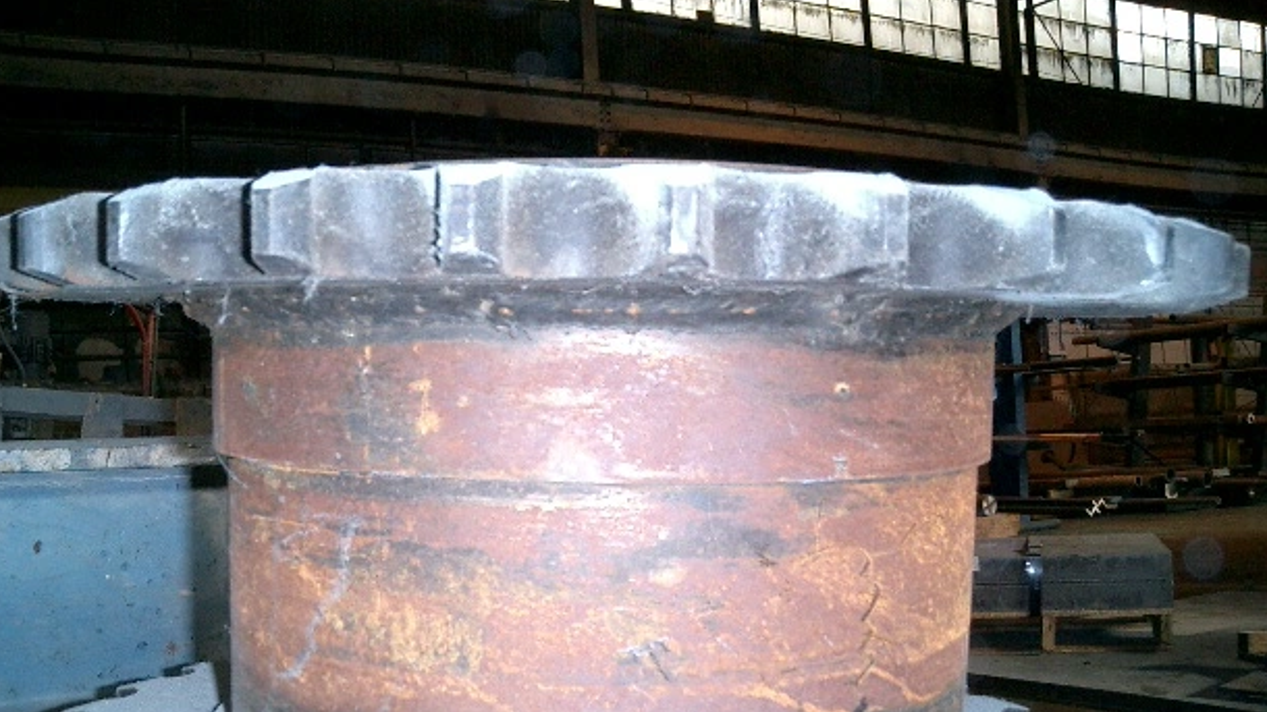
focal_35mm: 40
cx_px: 604
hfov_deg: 50.5
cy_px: 475
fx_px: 1344
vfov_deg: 29.5
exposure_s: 1/40
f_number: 4.2
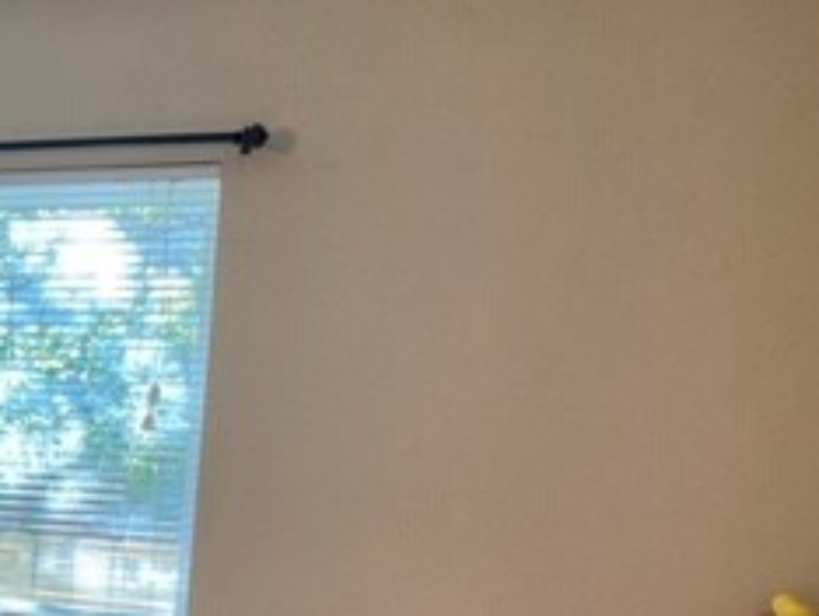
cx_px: -248
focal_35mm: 71
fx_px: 1682
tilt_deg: -7.5
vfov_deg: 20.1
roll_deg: -3.1
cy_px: 626
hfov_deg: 24.0
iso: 50
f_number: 1.8
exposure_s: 1/120
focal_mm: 4.25
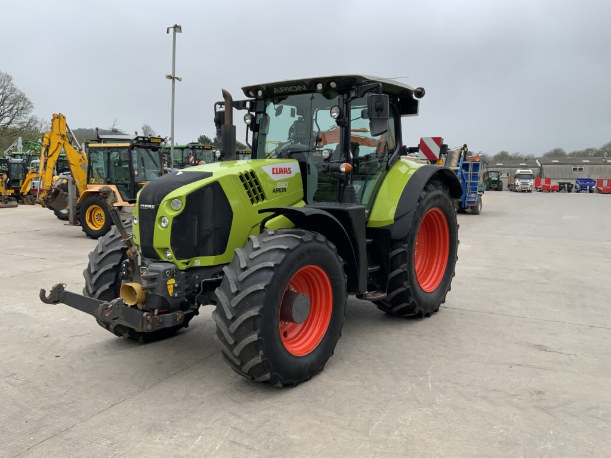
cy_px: 229
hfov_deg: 61.7
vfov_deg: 48.2
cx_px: 306
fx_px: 512
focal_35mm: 29
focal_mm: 3
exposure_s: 1/728
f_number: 1.8
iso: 16
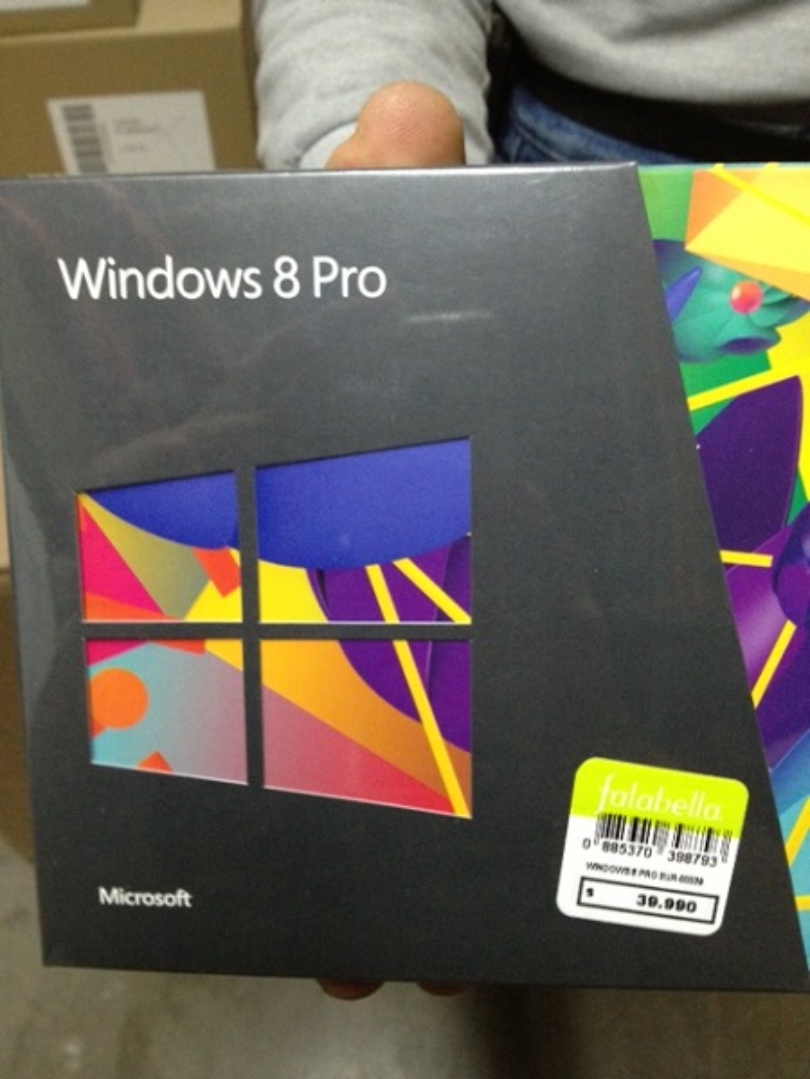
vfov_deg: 52.6
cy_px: 540
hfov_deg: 40.7
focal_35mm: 35
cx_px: 405
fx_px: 1092
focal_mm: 4.28
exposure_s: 1/20
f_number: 2.4
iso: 320
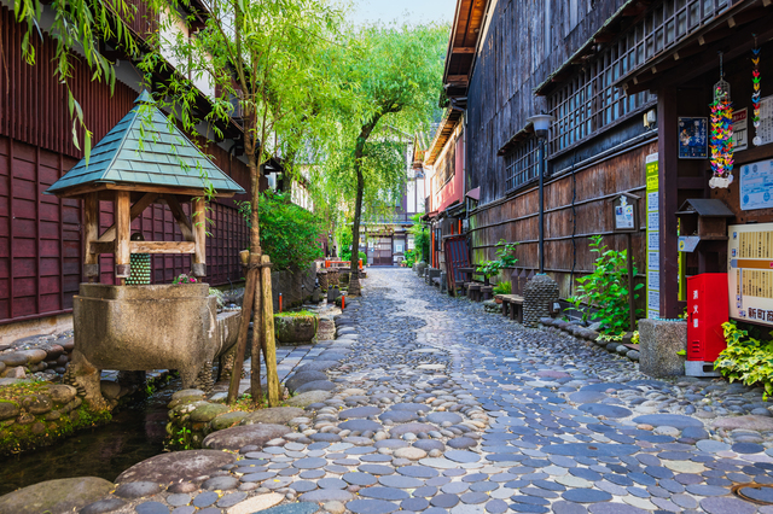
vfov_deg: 44.9
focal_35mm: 29
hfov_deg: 63.7
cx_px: 386
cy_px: 257
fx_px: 622
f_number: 6.3
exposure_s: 1/40
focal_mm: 29
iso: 400
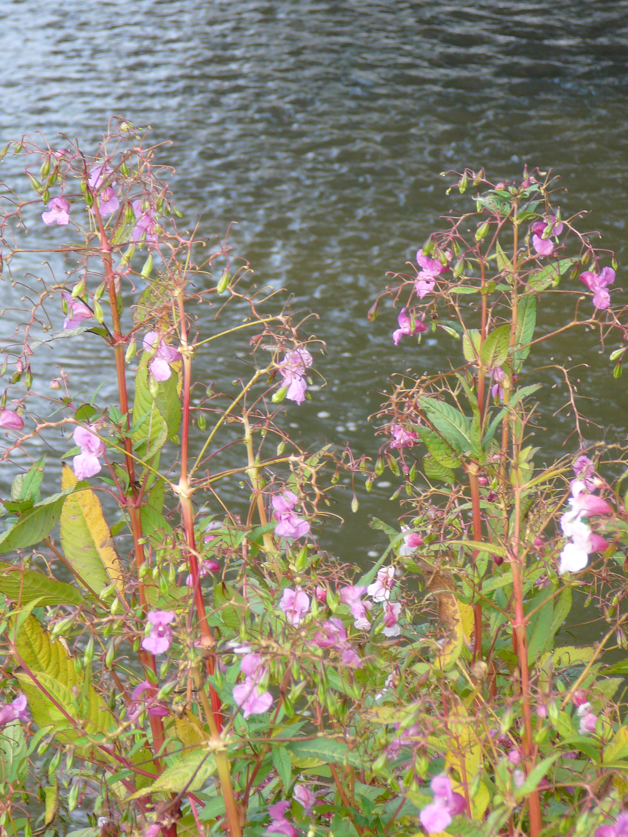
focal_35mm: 161
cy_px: 418
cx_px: 314
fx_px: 3894
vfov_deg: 12.3
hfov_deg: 9.2
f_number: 4
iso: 80
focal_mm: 23.9
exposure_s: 1/100
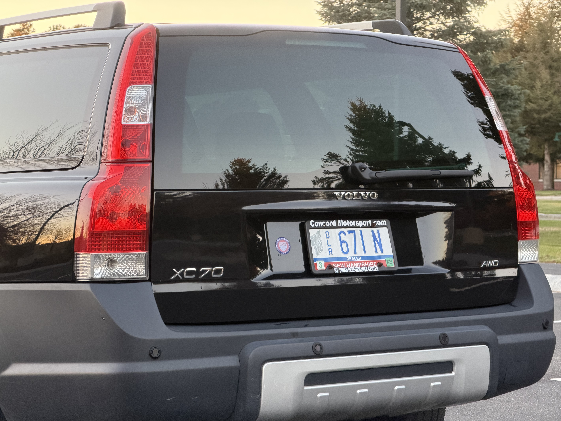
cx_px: 283
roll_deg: -0.1
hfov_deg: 19.4
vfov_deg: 14.6
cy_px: 212
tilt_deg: +0.3
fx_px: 1637
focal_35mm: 101
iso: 400
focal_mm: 16.89
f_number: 2.8
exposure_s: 1/115
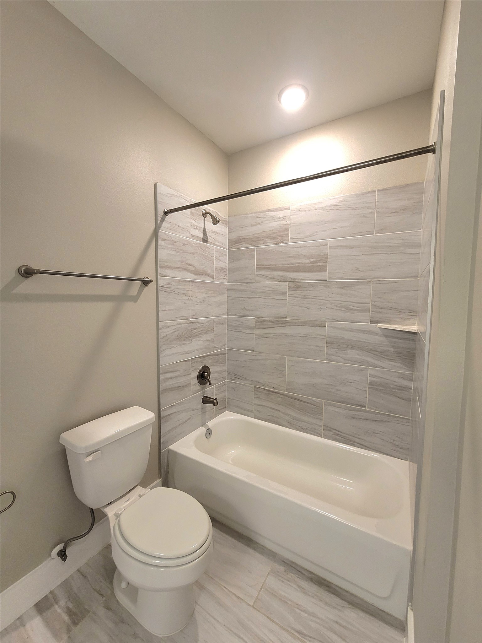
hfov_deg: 89.9
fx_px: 241
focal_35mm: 13
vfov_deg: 106.2
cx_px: 241
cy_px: 322
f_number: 2.2
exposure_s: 1/60.2
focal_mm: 2.2
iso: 200
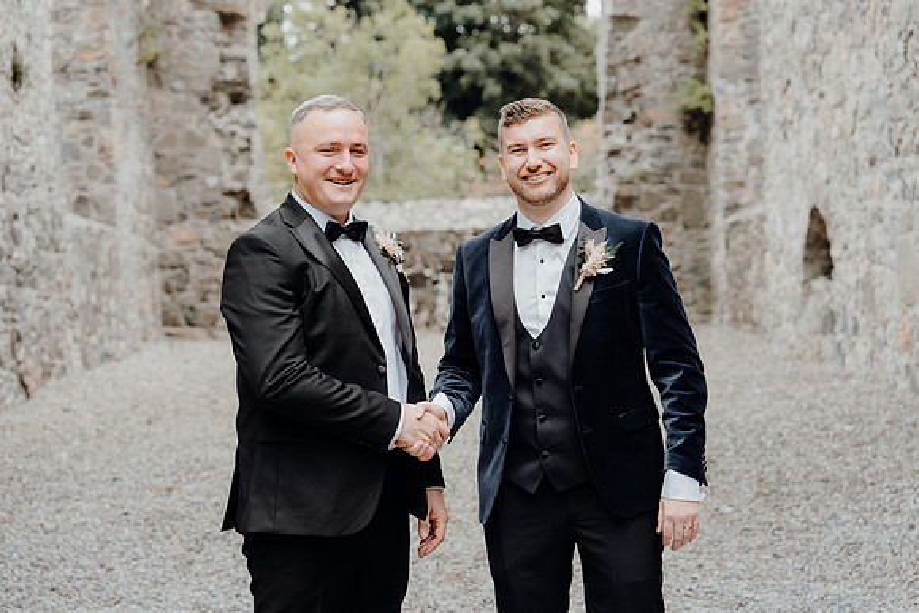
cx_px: 460
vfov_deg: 20.6
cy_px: 306
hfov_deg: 30.5
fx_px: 1685
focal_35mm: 66
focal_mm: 66
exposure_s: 1/160
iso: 160
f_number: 3.5
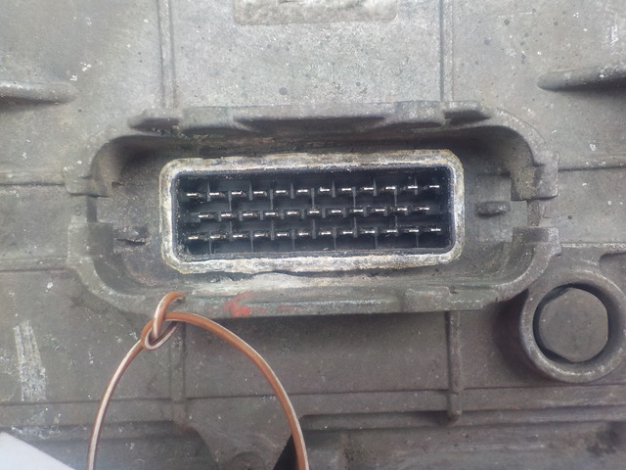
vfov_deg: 46.8
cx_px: 313
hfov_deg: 60.0
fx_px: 543
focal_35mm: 30
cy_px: 235
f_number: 3.3
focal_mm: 4.1
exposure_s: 1/30
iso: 180
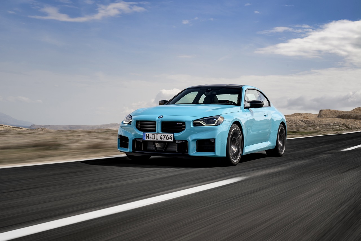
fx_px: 481
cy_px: 120
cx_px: 180
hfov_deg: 41.1
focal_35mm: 48
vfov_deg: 28.1
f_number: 11
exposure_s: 1/13
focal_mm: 48
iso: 32
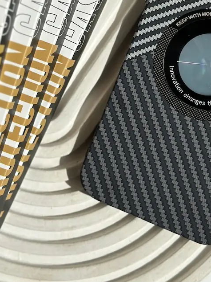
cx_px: 127
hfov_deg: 15.2
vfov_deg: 19.9
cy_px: 35
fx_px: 788
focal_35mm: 97
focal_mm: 6.86
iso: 100
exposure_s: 1/12048
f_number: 1.78
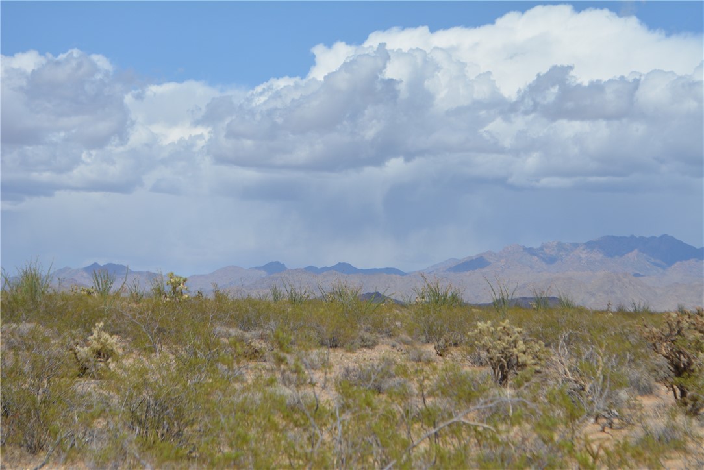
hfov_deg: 24.6
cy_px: 235
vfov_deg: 16.6
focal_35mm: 82
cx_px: 352
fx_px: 1614
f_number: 8
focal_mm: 55
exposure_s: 1/2000
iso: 400
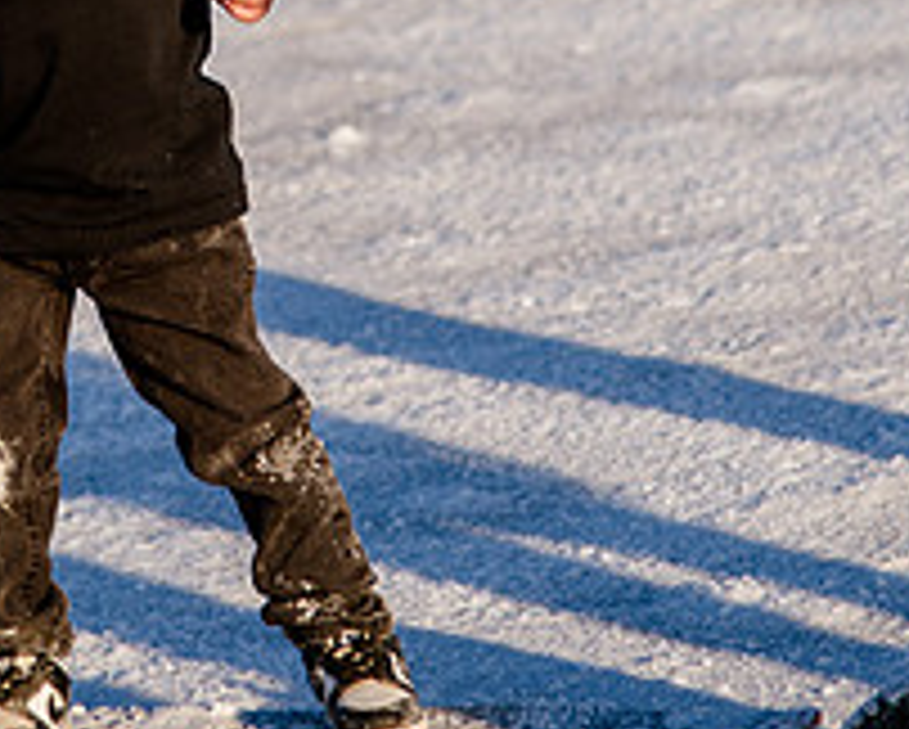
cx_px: 140
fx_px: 9425
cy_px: -116
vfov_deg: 4.4
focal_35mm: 350
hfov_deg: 5.5
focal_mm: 95
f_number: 4
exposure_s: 1/1600
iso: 200
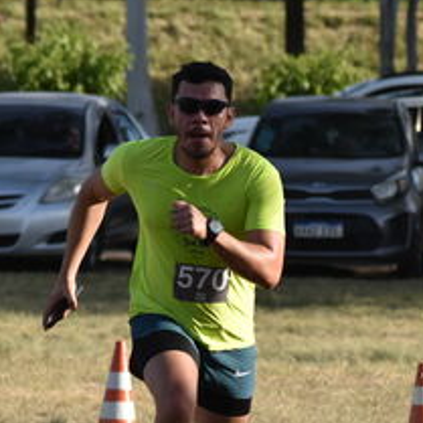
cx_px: 217
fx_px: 7604
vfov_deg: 3.2
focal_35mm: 550
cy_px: 293
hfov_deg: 3.2
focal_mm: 150
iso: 400
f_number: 6.3
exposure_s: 1/1600
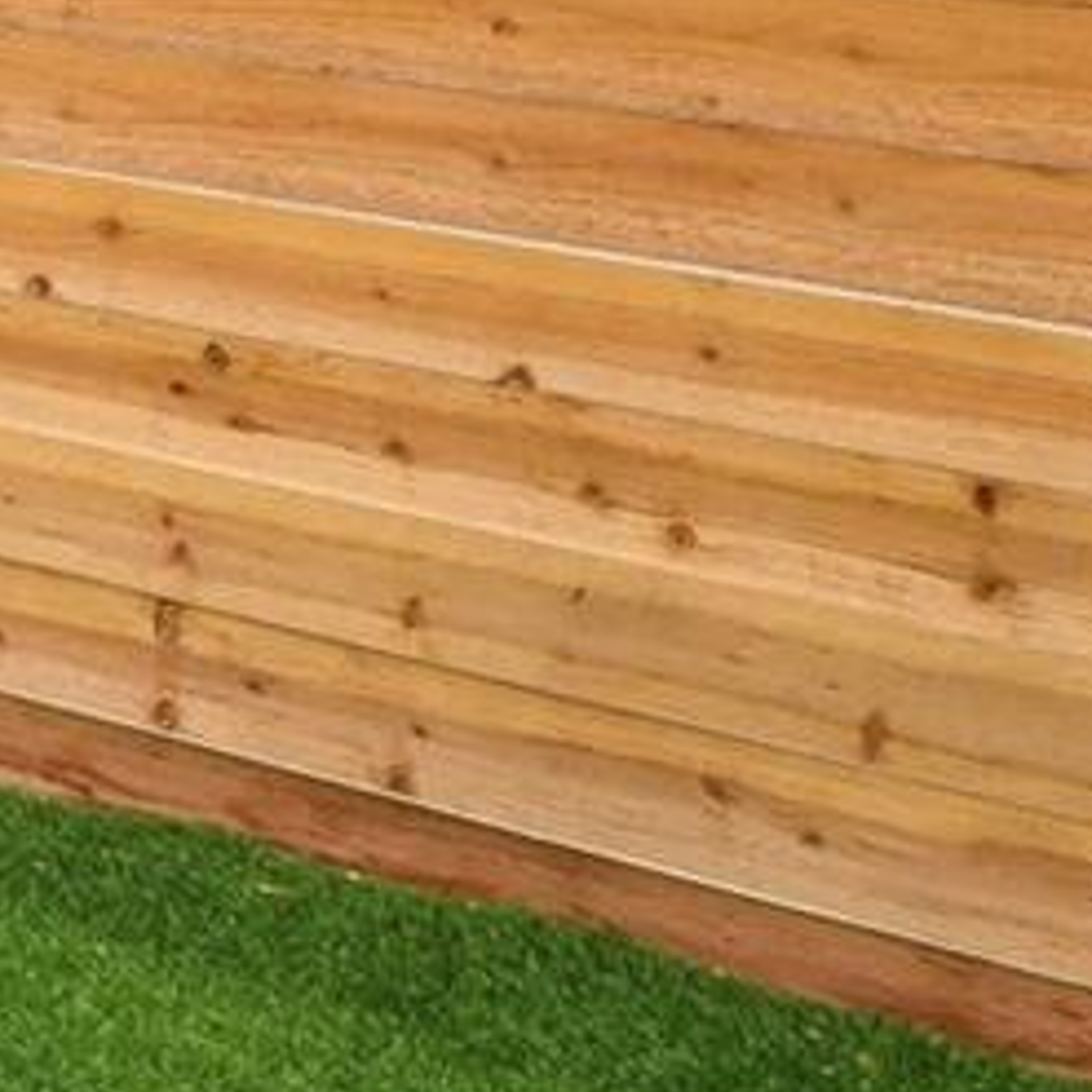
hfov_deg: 10.6
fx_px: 3239
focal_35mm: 91
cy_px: -526
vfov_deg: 17.3
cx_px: -2414
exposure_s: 1/500
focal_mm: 11
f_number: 8
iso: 100
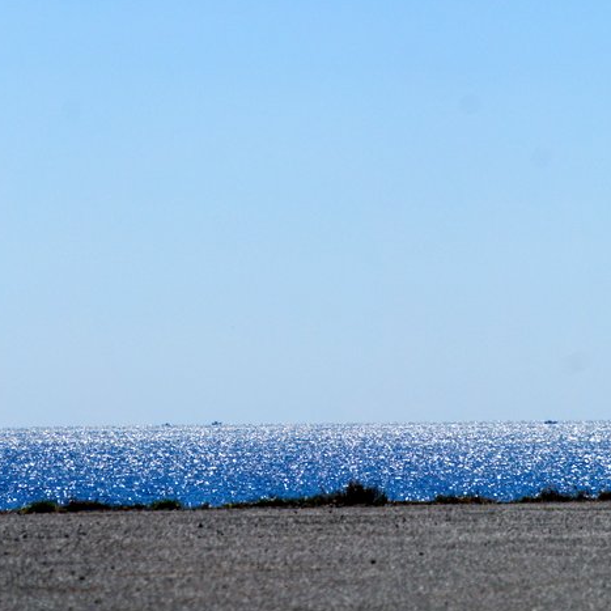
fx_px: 5248
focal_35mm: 263
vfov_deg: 6.7
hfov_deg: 6.7
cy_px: 298
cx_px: 239
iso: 200
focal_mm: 107
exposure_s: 1/1600
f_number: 10
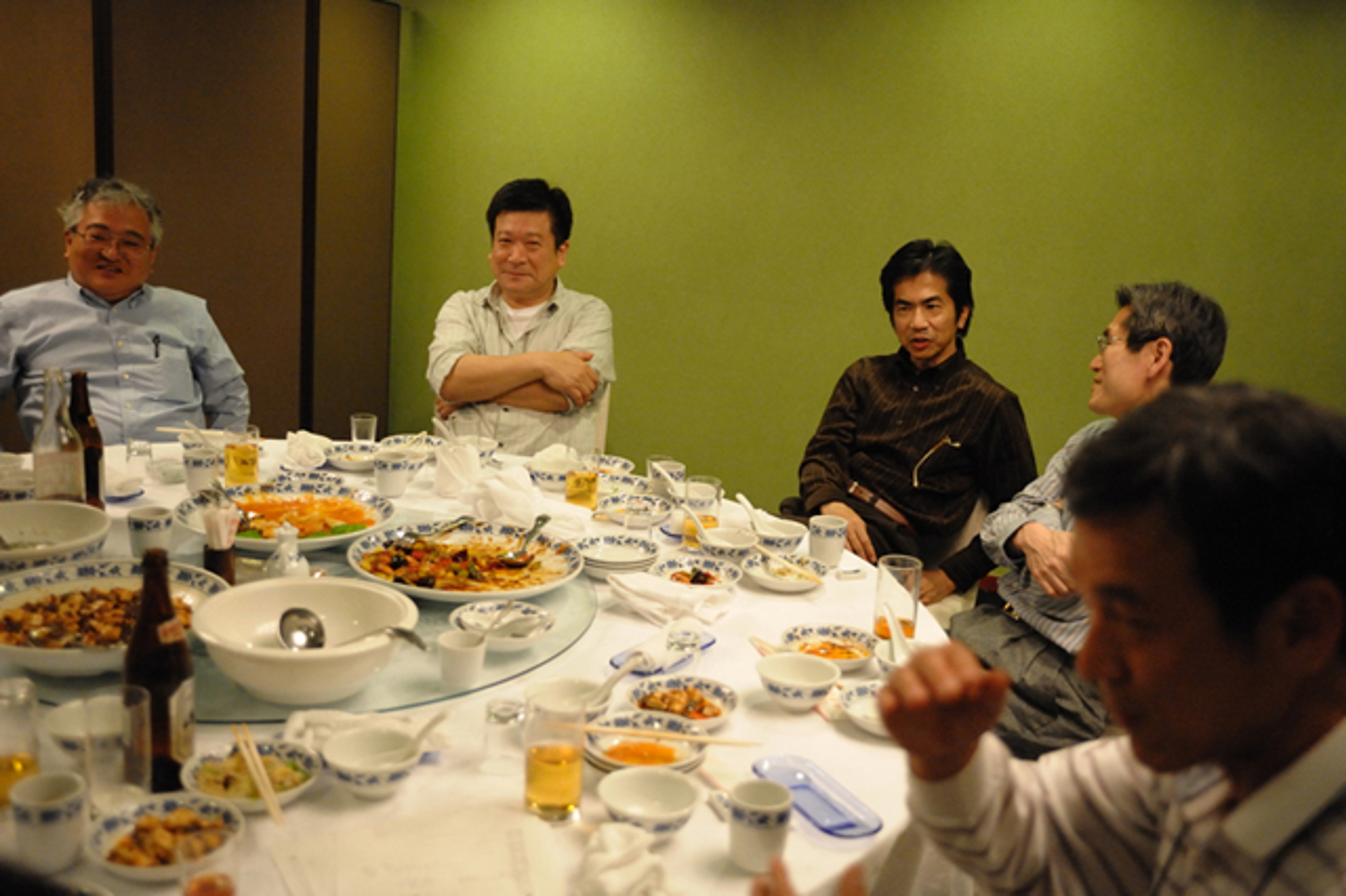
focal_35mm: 38
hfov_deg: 50.7
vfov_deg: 35.0
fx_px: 1420
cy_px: 448
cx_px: 673
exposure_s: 1/320
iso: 6400
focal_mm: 38
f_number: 2.8
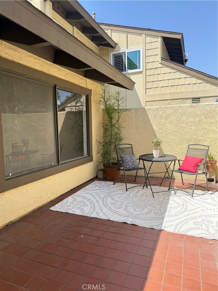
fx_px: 202
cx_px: 109
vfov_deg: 71.6
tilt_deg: -5.4
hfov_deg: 56.8
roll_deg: +1.3
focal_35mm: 24
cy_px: 146
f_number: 1.78
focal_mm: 6.76
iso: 100
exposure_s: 1/2000
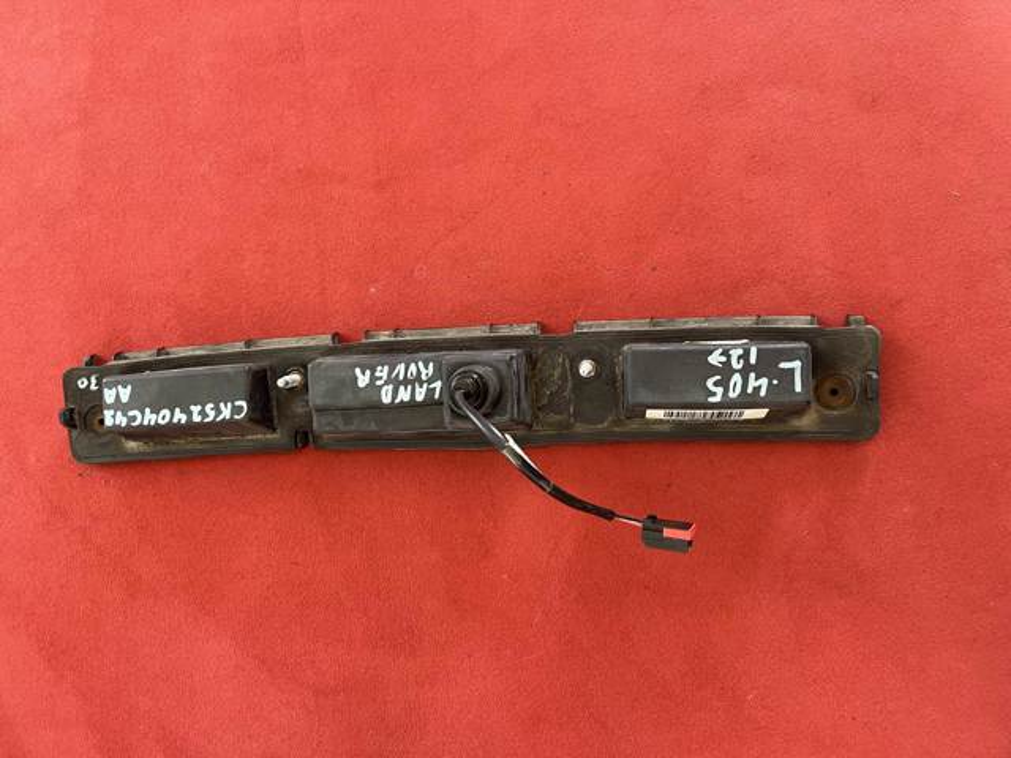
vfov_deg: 53.1
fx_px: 759
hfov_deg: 67.3
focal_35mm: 26
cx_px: 506
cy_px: 379
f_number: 1.6
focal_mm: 5.1
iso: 160
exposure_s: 1/50
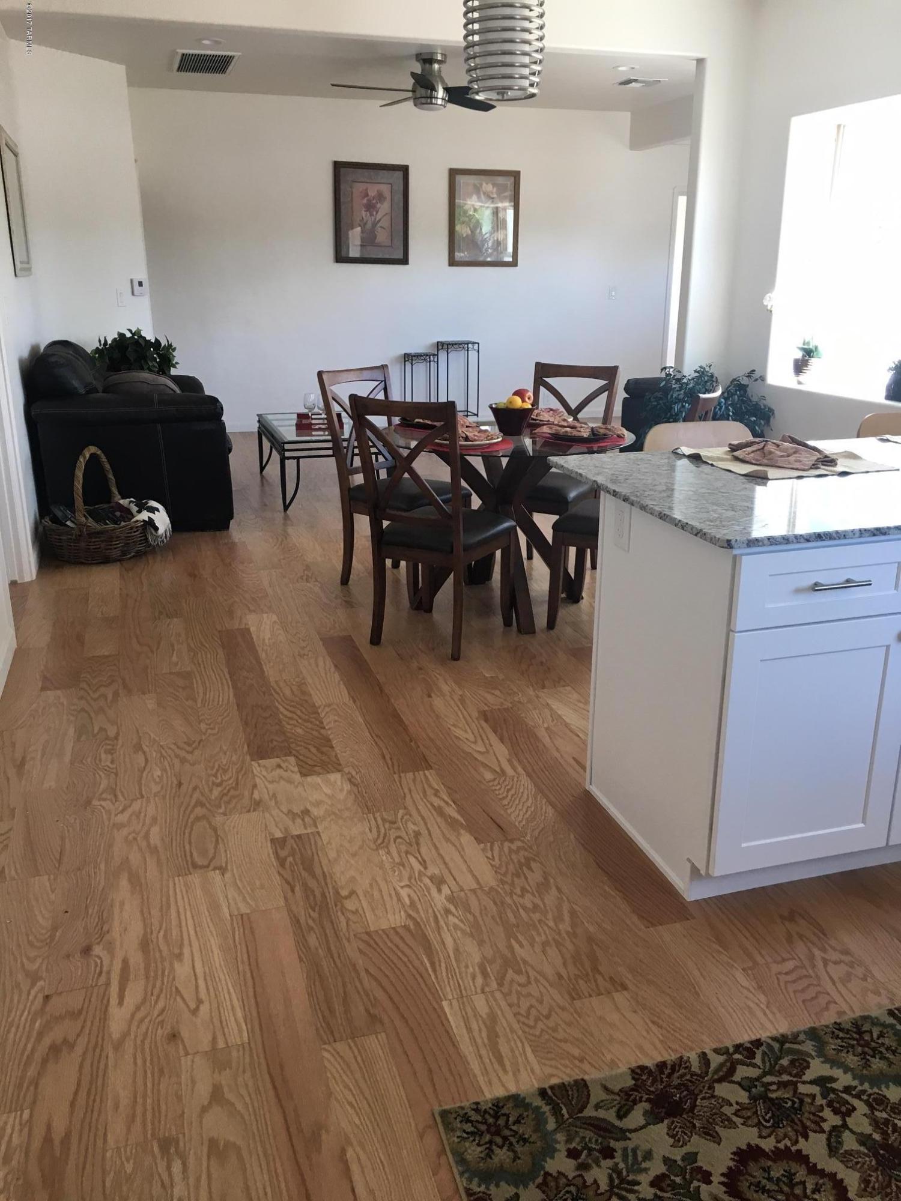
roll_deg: -0.3
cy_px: 600
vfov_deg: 61.7
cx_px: 450
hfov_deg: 48.2
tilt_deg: -18.1
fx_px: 1006
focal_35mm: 29
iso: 40
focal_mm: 4.15
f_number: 2.2
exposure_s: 1/30
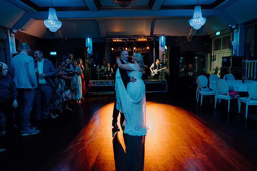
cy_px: 86
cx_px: 128
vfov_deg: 53.2
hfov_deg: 73.7
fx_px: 171
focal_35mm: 24
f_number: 3.5
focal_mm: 24
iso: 2500
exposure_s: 1/160
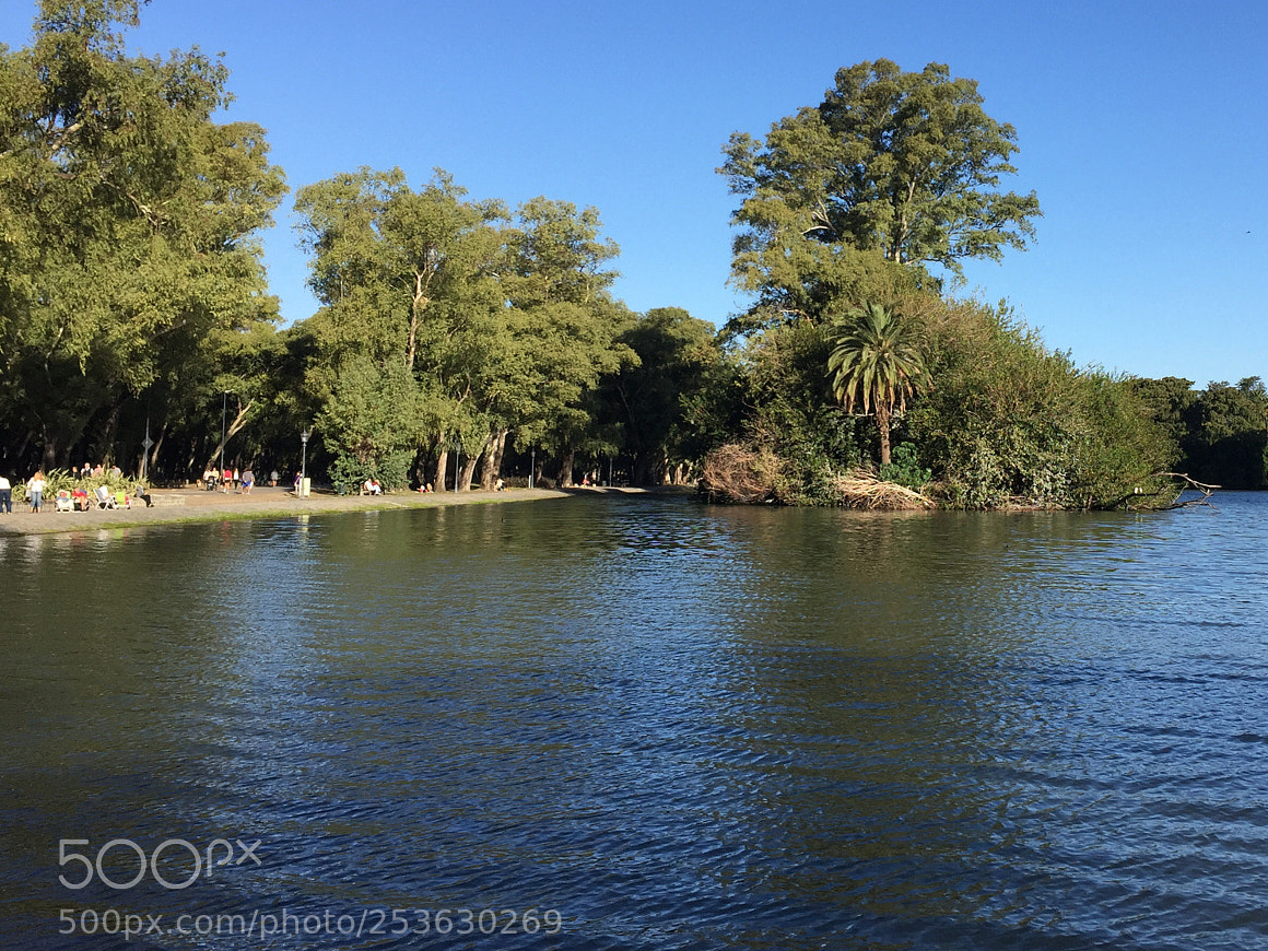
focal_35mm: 40
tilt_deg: +4.1
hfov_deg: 45.9
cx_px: 865
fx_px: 1465
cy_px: 352
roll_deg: -1.1
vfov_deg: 35.7
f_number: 2.2
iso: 32
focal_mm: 4.15
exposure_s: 1/1412
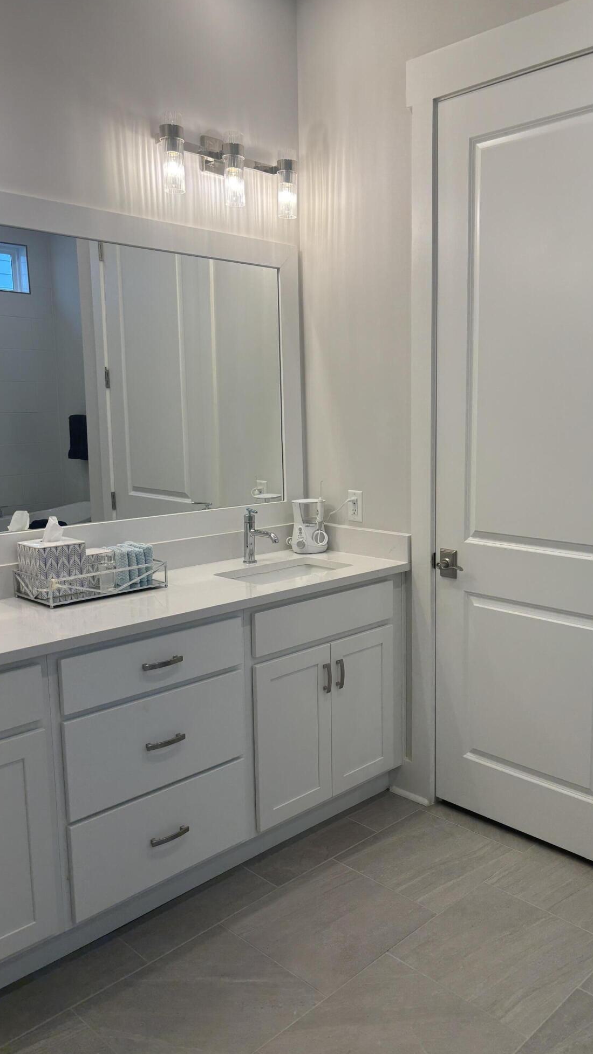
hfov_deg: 39.8
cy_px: 534
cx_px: 383
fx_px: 811
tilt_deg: -9.7
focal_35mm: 29
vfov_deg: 66.1
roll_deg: -0.4
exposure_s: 1/120
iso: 40
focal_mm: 5.96
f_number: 1.6
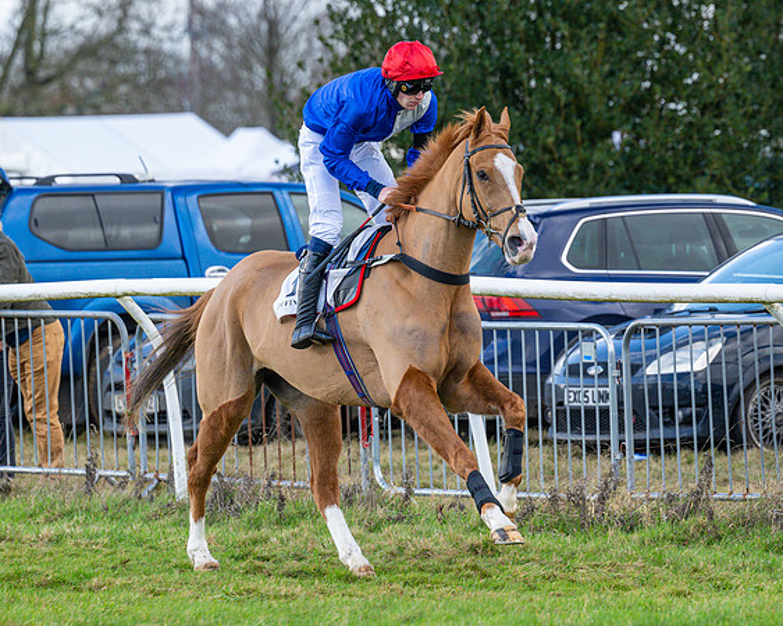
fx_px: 8470
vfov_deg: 4.2
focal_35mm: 366
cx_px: 503
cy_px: 305
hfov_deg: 5.3
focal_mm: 175
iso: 500
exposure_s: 1/1000
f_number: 4
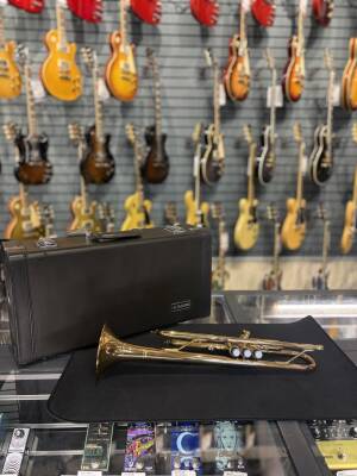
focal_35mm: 26
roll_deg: -0.1
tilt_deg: -11.6
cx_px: 178
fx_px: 358
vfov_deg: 67.3
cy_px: 238
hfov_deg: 53.1
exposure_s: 1/60
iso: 160
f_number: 1.6
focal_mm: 5.96
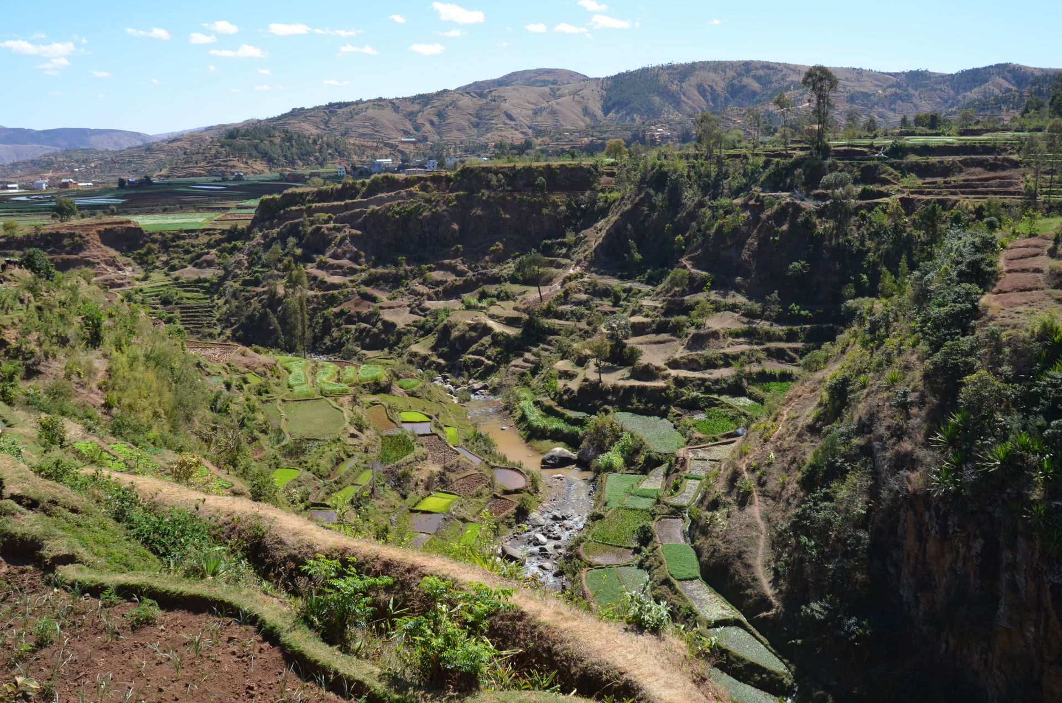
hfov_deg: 57.3
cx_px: 531
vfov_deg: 39.8
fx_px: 972
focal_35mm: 33
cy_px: 352
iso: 140
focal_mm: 22
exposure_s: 1/250
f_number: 8
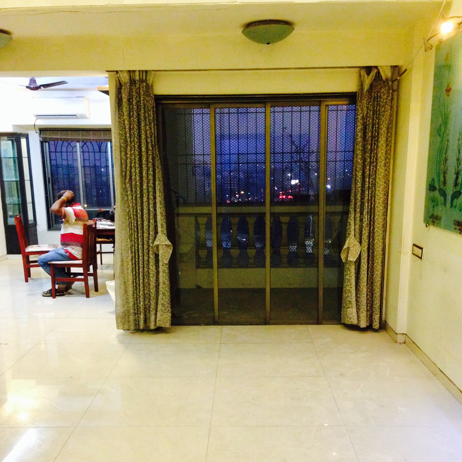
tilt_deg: -10.6
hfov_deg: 42.8
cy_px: 291
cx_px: 231
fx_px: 589
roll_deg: +0.3
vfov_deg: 42.5
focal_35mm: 39
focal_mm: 4.12
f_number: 2.4
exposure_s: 1/17
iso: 500
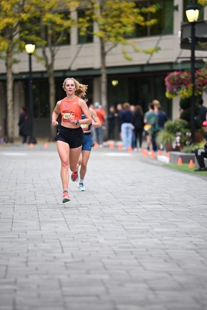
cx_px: 104
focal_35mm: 200
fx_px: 1724
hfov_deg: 6.9
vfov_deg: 10.3
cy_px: 155
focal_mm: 200
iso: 1250
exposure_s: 1/1600
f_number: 2.8
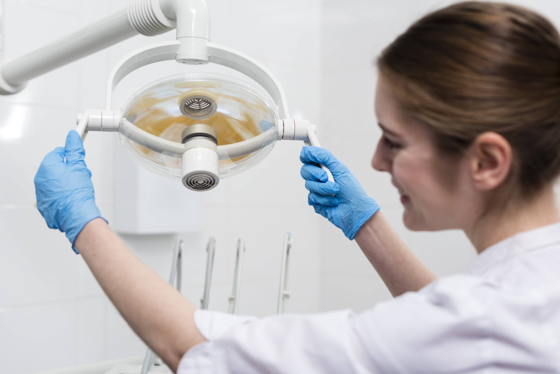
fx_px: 778
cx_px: 280
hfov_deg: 39.6
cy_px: 187
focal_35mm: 50
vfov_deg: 27.0
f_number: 3.5
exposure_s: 1/160
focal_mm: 50
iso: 64
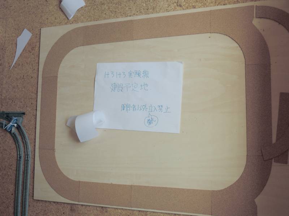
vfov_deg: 29.1
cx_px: 144
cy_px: 108
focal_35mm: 50
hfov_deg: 38.2
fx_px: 417
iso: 200
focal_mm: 10.7
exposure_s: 1/60
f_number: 3.5
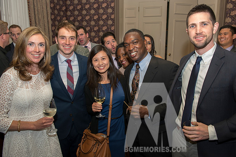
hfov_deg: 66.5
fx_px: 180
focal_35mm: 27
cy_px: 80
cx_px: 123
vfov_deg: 47.0
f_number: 5.6
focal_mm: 26
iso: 1000
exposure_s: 1/80
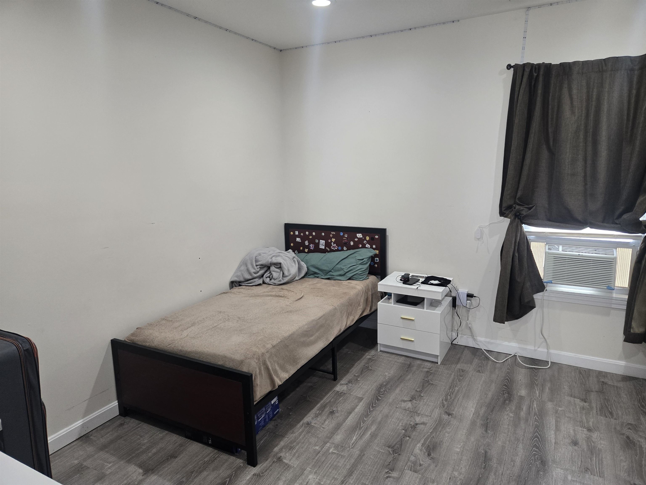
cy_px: 242
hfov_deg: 73.9
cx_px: 323
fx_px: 429
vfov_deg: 58.9
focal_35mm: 23
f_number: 1.8
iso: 250
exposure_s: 1/120
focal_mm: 5.4
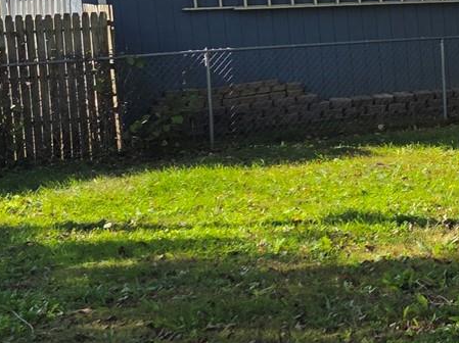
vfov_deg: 14.1
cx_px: 795
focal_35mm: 105
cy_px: 115
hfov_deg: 16.2
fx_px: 1391
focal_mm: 6.3
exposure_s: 1/2897
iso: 80
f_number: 1.7
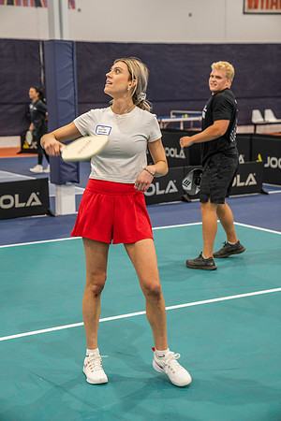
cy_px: 210
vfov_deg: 28.8
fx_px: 820
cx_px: 140
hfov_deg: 19.5
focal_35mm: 70
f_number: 4
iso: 1600
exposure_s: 1/200
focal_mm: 70
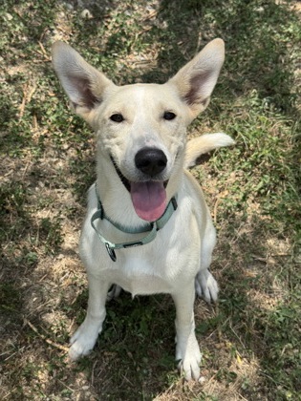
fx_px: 557
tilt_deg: -47.8
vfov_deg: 39.7
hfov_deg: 30.3
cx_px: 150
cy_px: 200
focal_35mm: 48
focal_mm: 6.76
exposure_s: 1/2833
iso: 64
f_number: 1.78
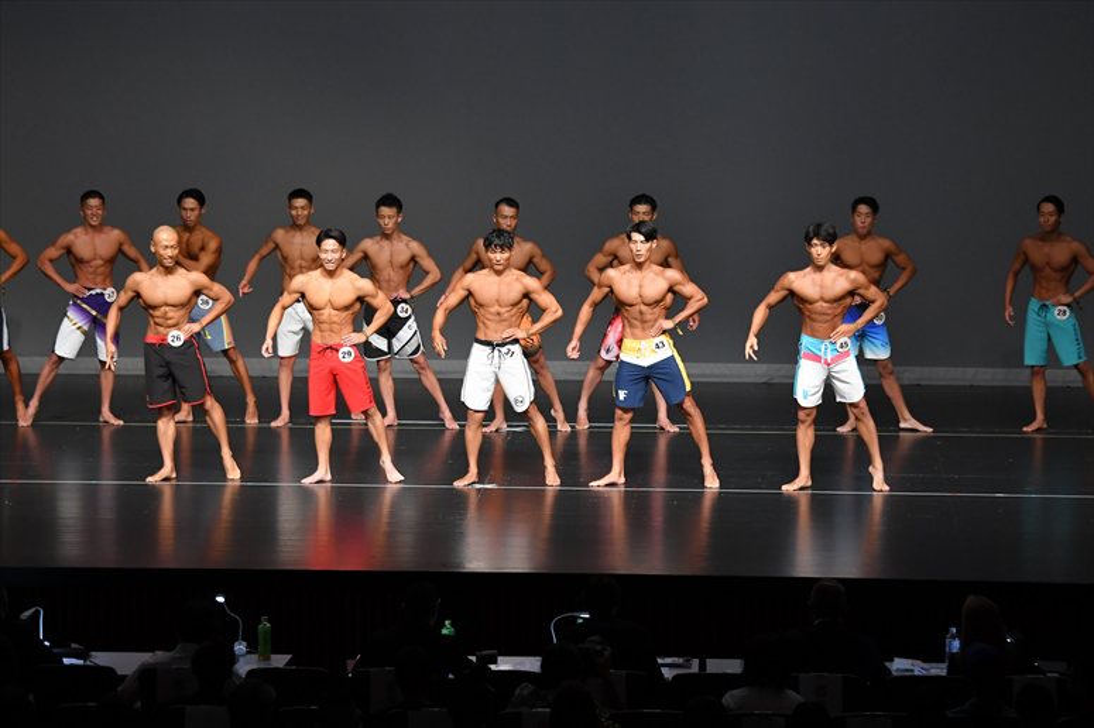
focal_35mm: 138
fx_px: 4192
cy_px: 364
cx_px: 547
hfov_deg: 14.9
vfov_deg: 9.9
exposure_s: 1/400
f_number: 5.6
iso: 2500
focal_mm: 92
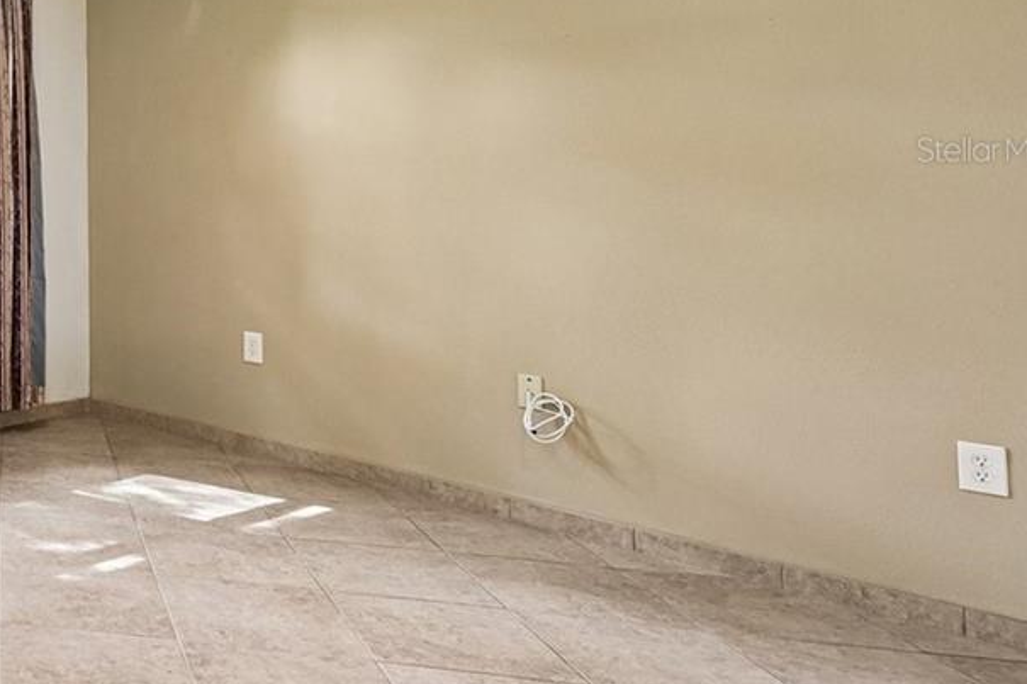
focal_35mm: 37
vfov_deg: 34.9
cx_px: -290
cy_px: 149
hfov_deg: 35.9
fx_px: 1055
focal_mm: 14
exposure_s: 1/10
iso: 400
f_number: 8
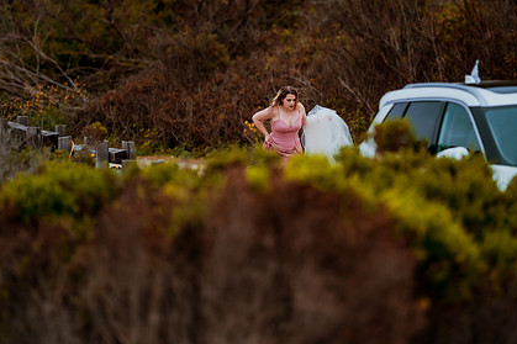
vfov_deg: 7.3
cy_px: 120
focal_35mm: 187
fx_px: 2684
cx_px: 279
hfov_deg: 11.0
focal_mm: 135
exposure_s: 1/4000
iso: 500
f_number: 1.8
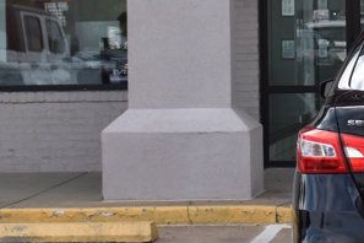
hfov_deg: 13.6
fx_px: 1466
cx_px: 480
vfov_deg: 9.4
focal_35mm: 145
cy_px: 56
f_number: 10
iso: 400
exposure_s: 1/250
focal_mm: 28
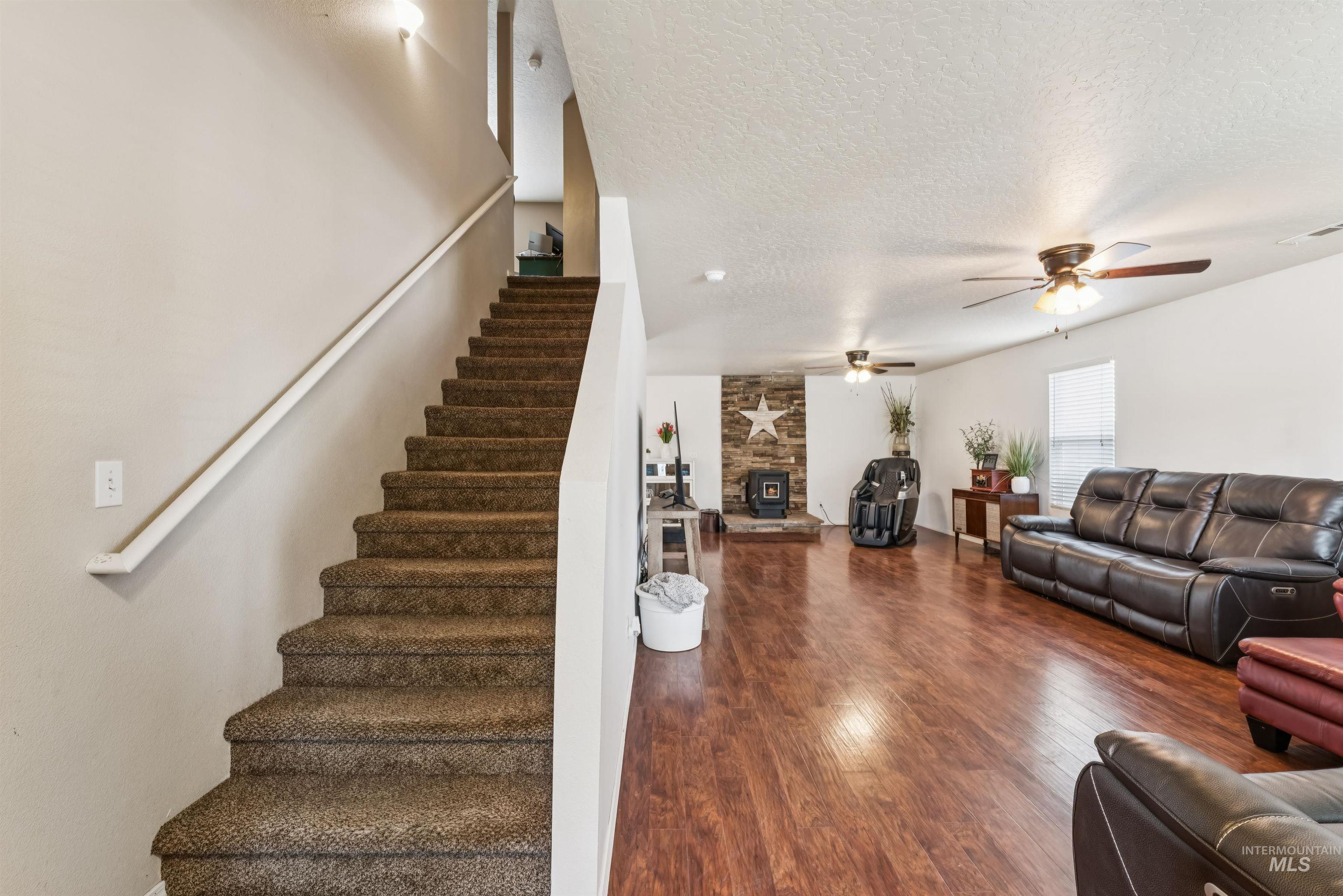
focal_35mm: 16
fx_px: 582
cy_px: 448
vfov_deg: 75.1
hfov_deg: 98.2
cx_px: 672
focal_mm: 15.6
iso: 400
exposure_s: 1/2.5
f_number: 13
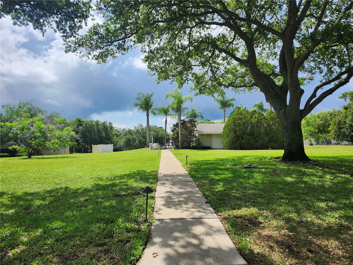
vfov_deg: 58.9
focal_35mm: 23
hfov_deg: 73.9
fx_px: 235
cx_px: 176
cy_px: 132
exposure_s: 1/2027
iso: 25
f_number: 1.8
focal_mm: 5.54
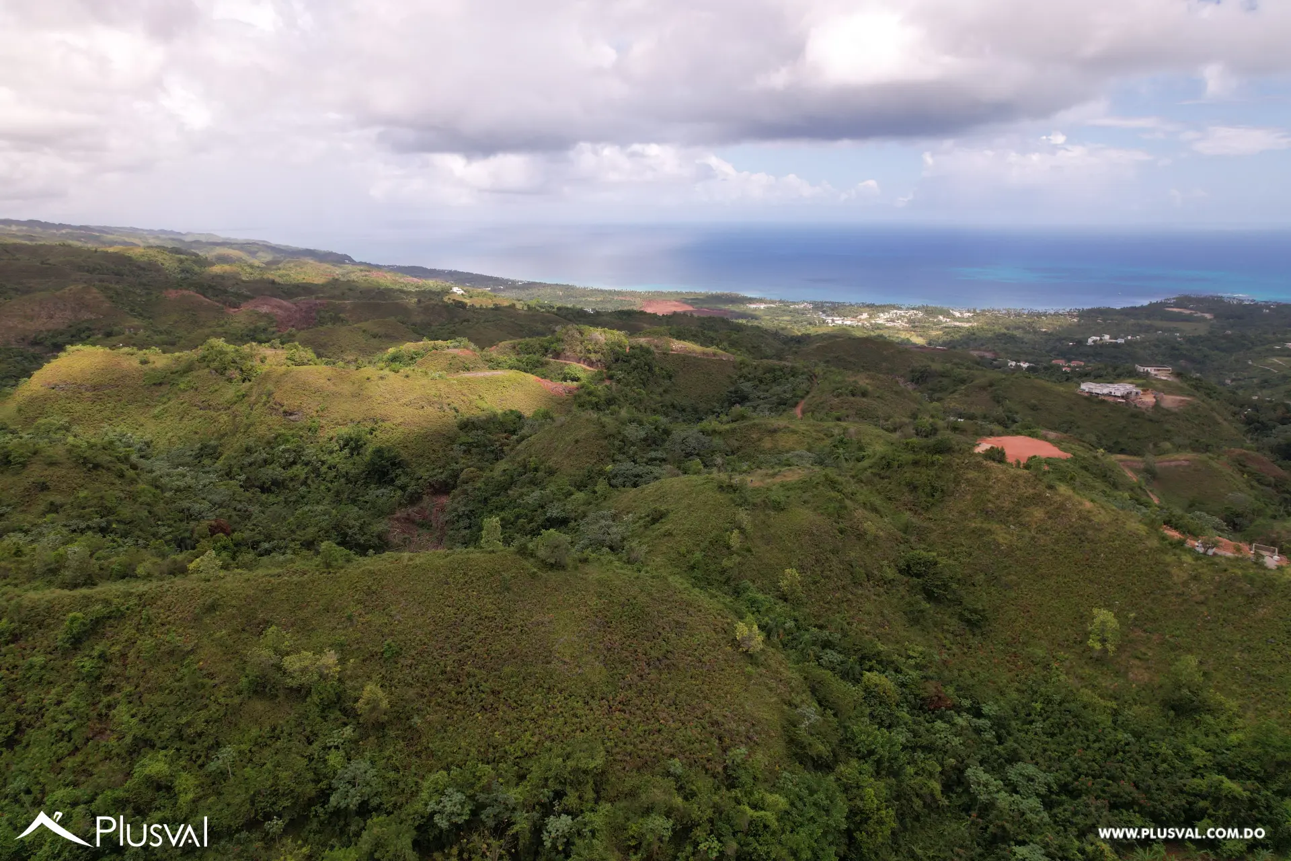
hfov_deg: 78.6
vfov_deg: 57.2
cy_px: 430
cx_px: 646
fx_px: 789
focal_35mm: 22
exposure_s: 1/40
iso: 100
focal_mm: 8.38
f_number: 2.8
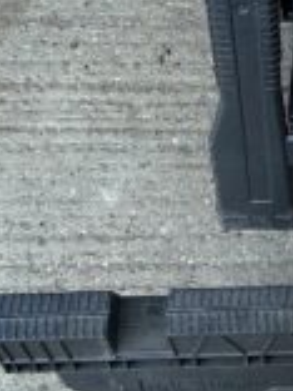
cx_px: 401
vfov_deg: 19.8
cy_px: 122
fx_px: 1117
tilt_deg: -64.1
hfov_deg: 14.2
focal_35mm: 99
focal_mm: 3
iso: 20
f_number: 1.8
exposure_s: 1/100
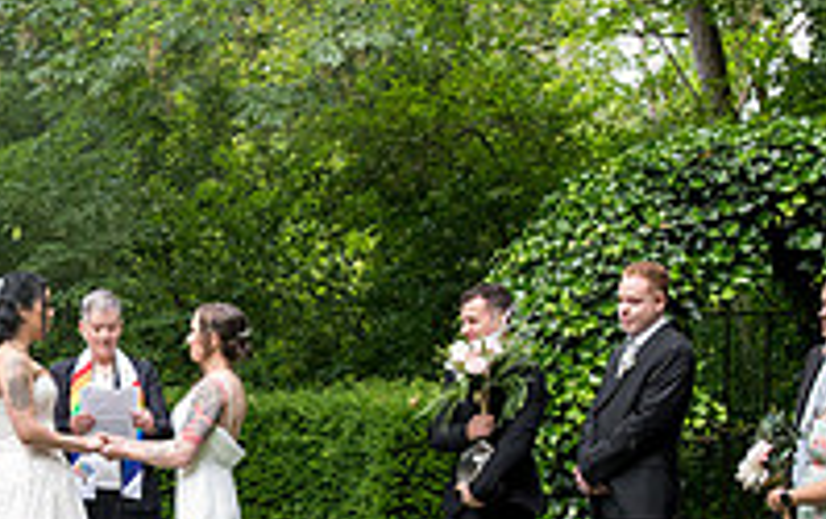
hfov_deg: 22.1
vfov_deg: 14.2
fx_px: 2074
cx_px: 108
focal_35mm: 92
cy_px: 421
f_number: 4
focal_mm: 31
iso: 1000
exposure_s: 1/400
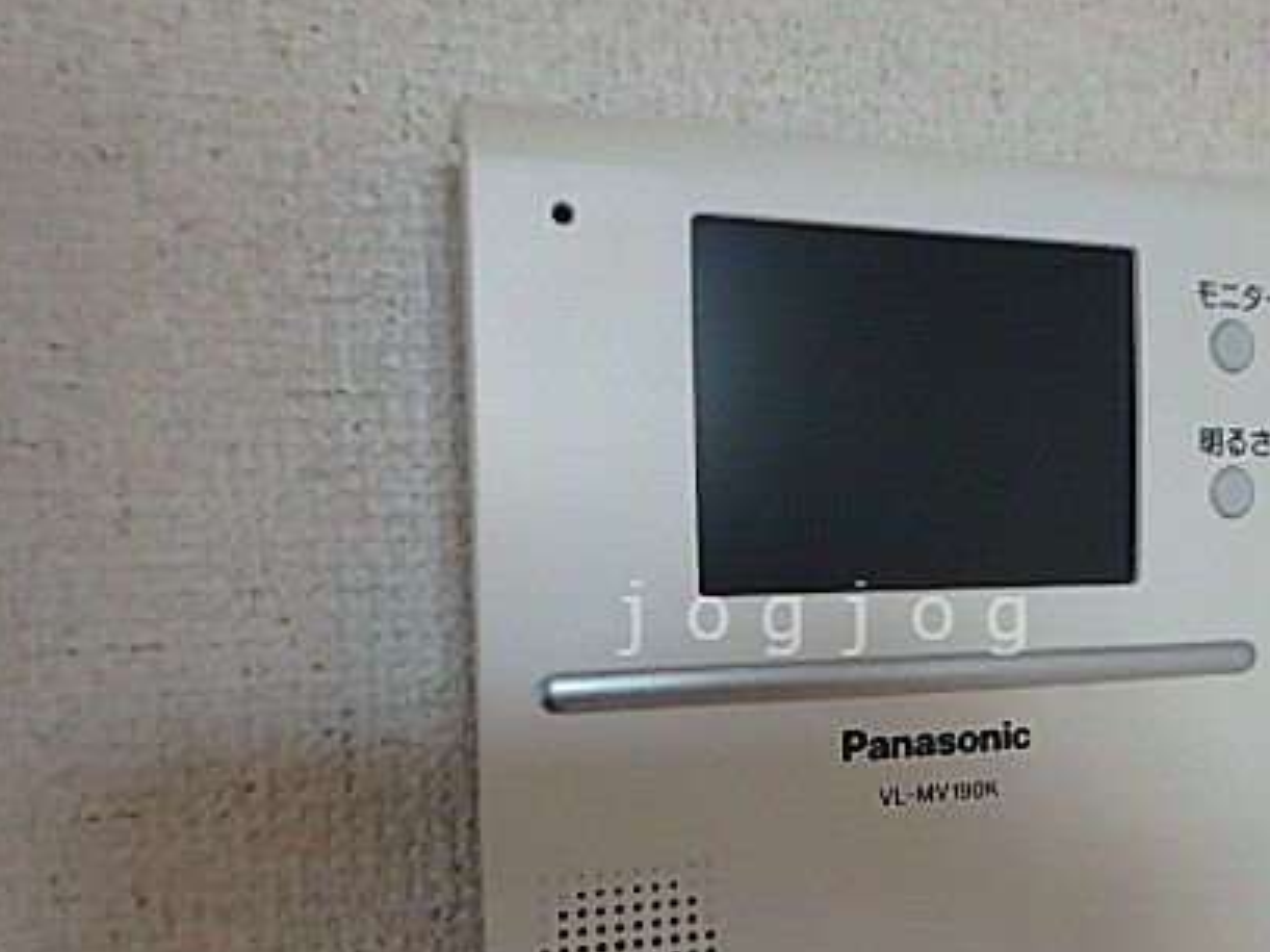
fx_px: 1210
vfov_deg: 42.5
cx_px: 830
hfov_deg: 54.4
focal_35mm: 33
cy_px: 618
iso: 800
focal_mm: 3.7
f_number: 3.5
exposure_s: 1/25
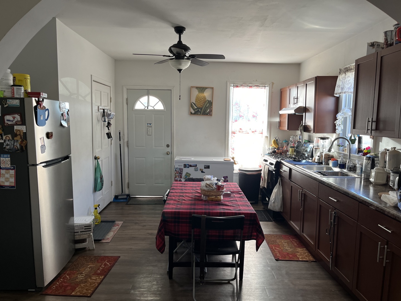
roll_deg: -0.8
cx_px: 200
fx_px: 301
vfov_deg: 53.1
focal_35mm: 26
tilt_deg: -7.2
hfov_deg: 67.3
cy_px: 150
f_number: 1.6
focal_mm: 5.1
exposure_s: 1/60
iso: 80
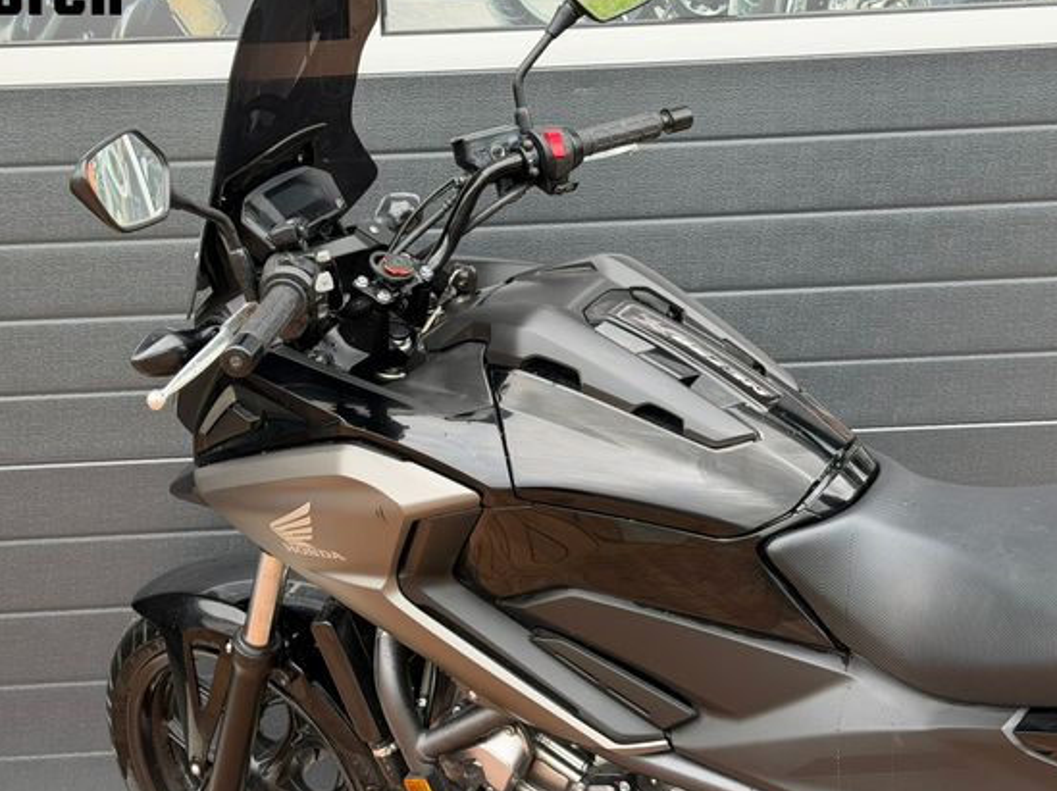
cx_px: 491
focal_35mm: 56
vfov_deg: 26.1
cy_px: 348
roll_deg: +2.3
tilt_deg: -9.1
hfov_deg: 34.4
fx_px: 1709
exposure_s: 1/326
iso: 80
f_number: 1.78
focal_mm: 6.76
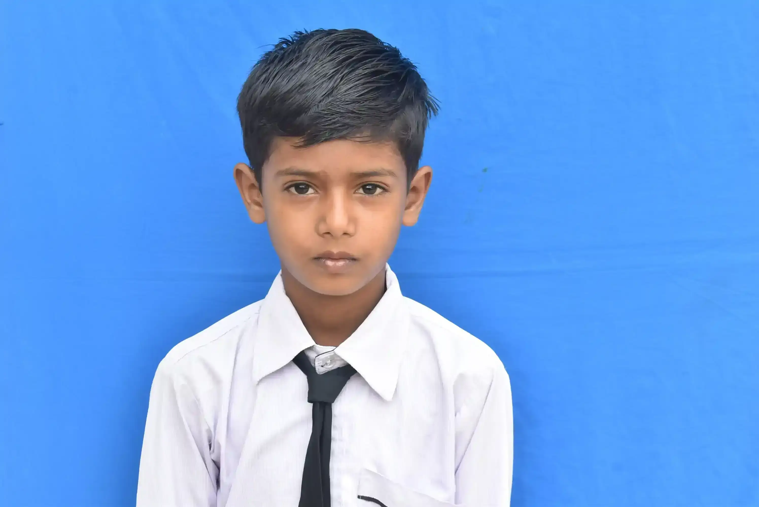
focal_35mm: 82
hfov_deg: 24.6
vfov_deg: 16.6
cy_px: 254
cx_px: 380
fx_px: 1741
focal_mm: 55
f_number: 8
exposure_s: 1/60
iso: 500
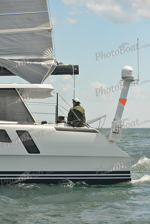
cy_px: 112
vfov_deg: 17.1
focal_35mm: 120
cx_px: 75
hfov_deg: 11.4
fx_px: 749
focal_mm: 120
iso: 400
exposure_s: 1/800
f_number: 6.3
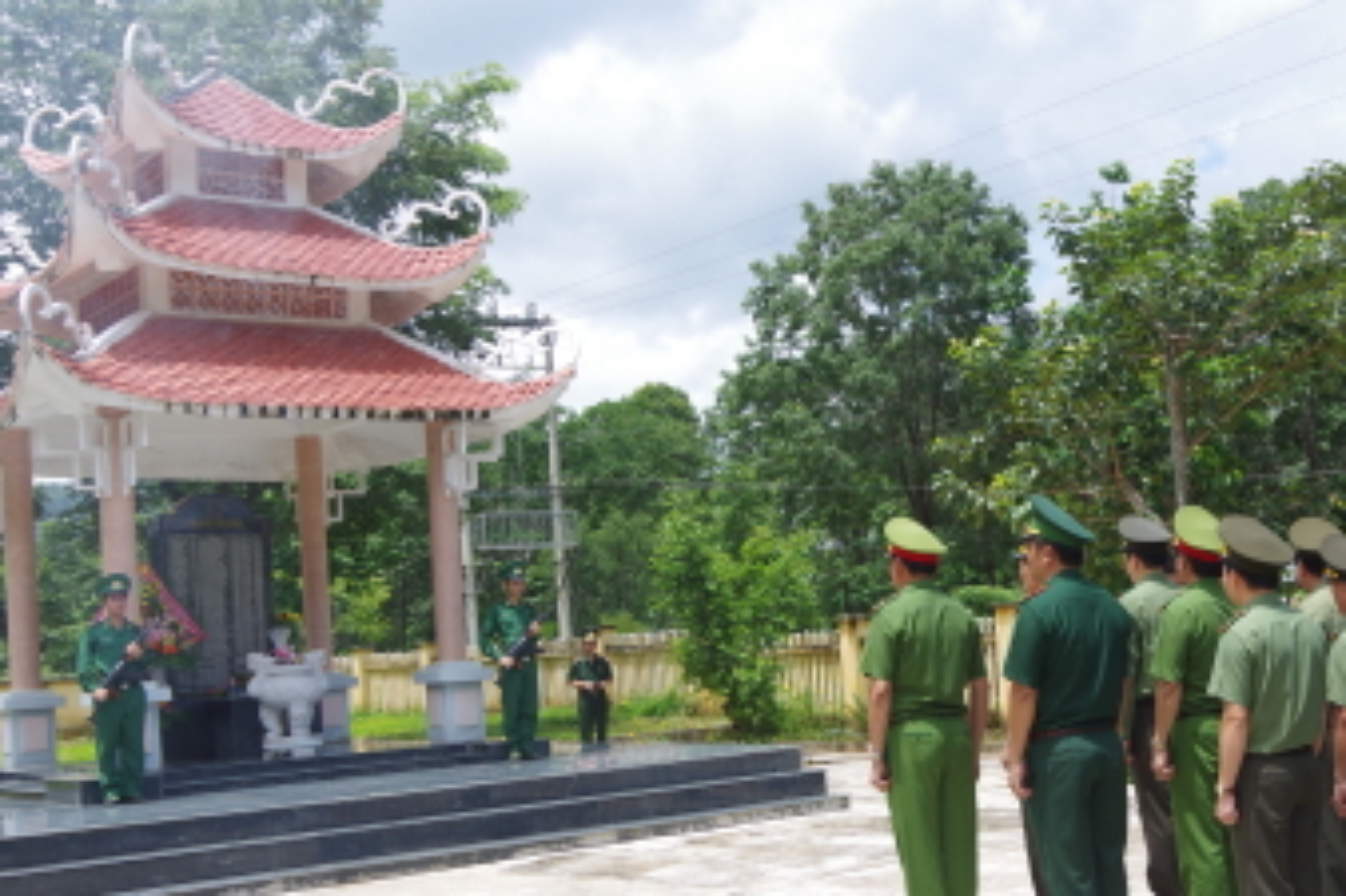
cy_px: 530
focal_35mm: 44
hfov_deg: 43.5
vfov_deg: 30.4
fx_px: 1644
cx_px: 960
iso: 100
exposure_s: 1/200
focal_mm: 18
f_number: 7.1
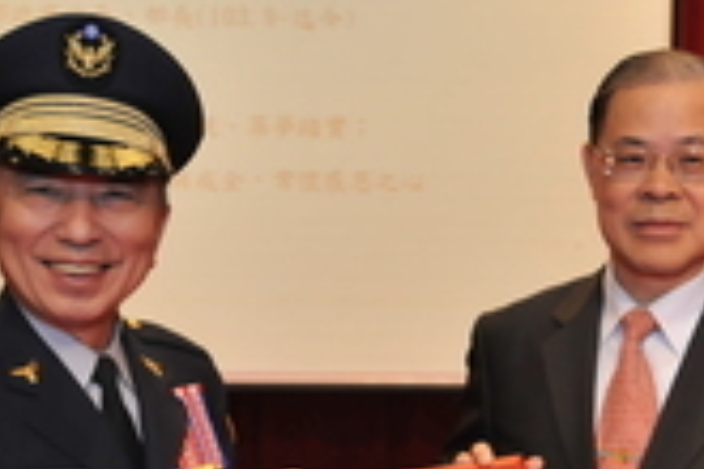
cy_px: 388
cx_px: 358
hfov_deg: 27.0
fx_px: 1467
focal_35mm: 75
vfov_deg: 18.0
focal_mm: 31
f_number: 9
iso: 2000
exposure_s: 1/100
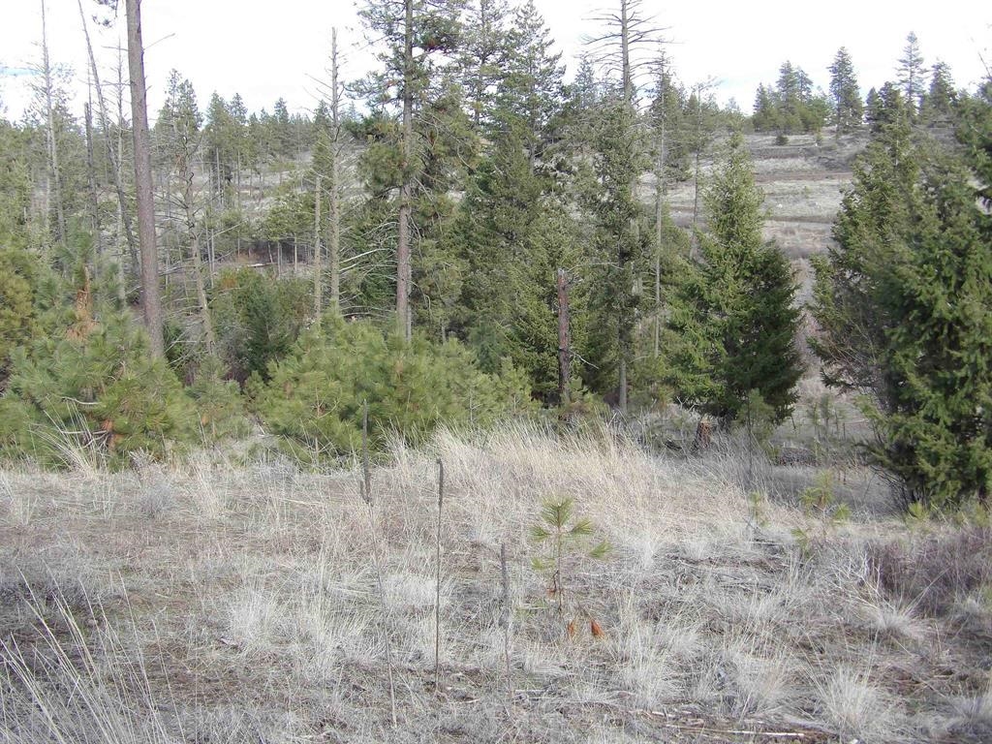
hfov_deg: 41.2
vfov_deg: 31.5
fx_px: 1318
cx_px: 496
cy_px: 372
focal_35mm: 46
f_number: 3.8
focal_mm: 8.2
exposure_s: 1/187
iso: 100
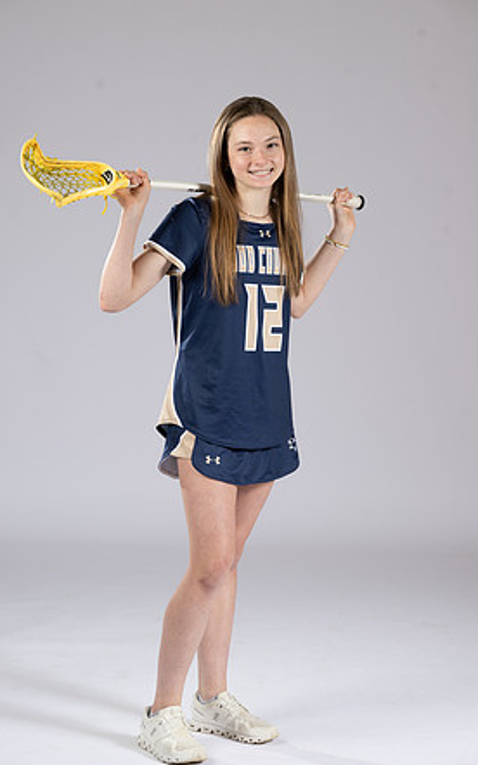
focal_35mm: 109
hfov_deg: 12.0
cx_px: 236
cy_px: 382
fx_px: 2273
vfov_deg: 19.1
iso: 250
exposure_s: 1/200
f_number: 6.3
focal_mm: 105
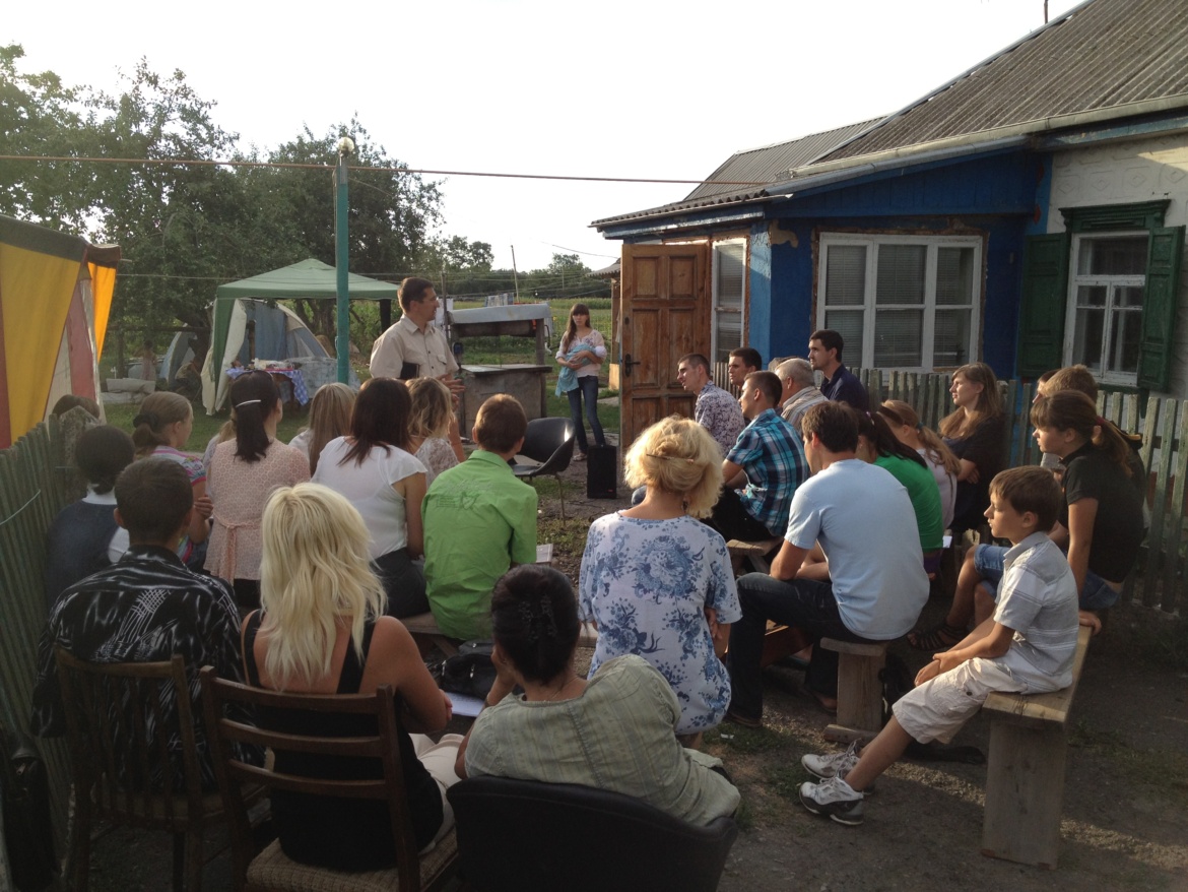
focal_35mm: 35
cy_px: 446
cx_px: 594
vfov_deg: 40.7
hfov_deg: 52.6
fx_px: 1201
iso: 64
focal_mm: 4.28
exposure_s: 1/536
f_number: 2.4
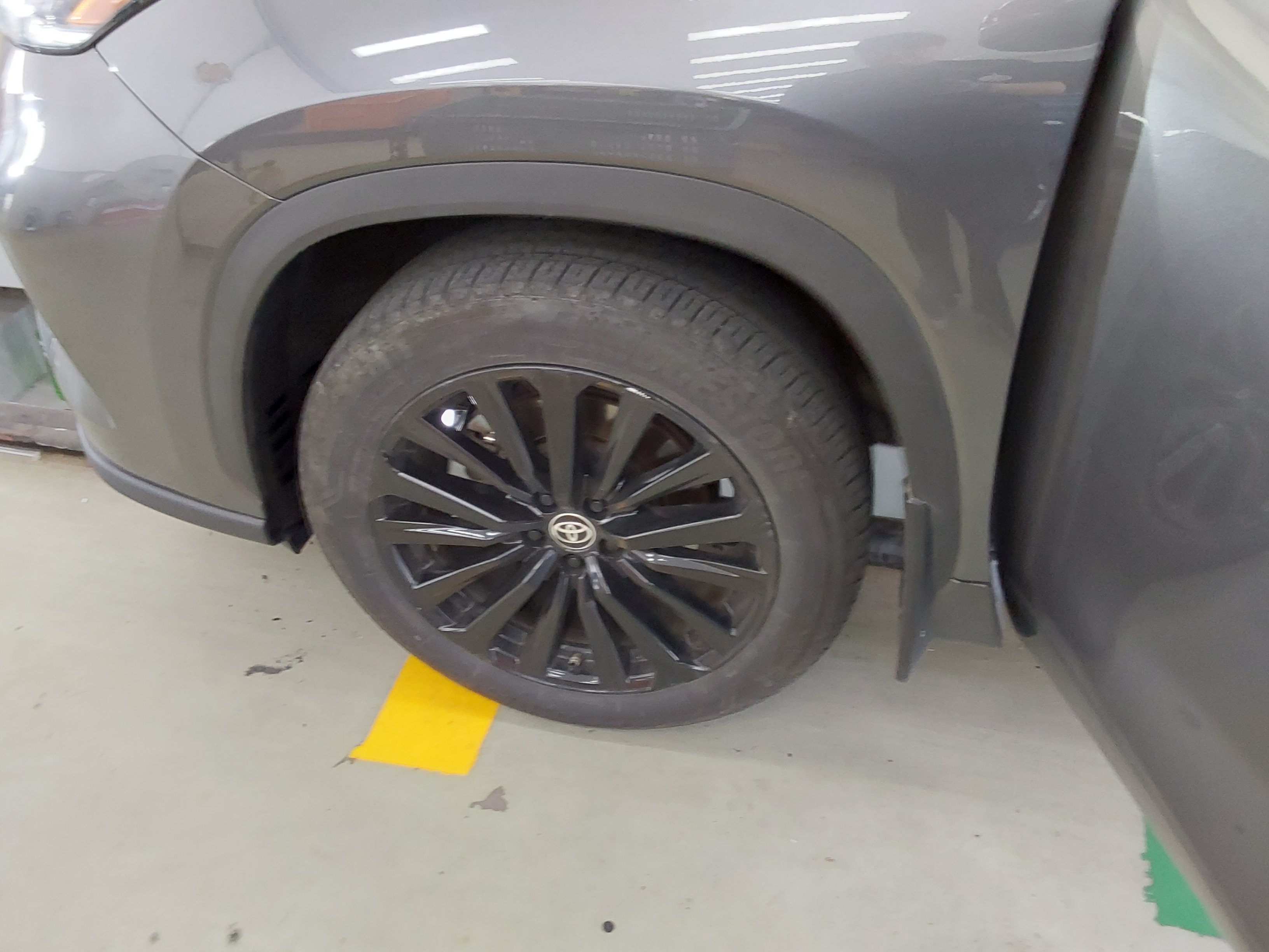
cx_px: 634
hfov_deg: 63.4
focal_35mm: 28
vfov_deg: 49.7
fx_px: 1026
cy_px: 476
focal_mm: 2.91
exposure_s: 1/60
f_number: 1.9
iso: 200
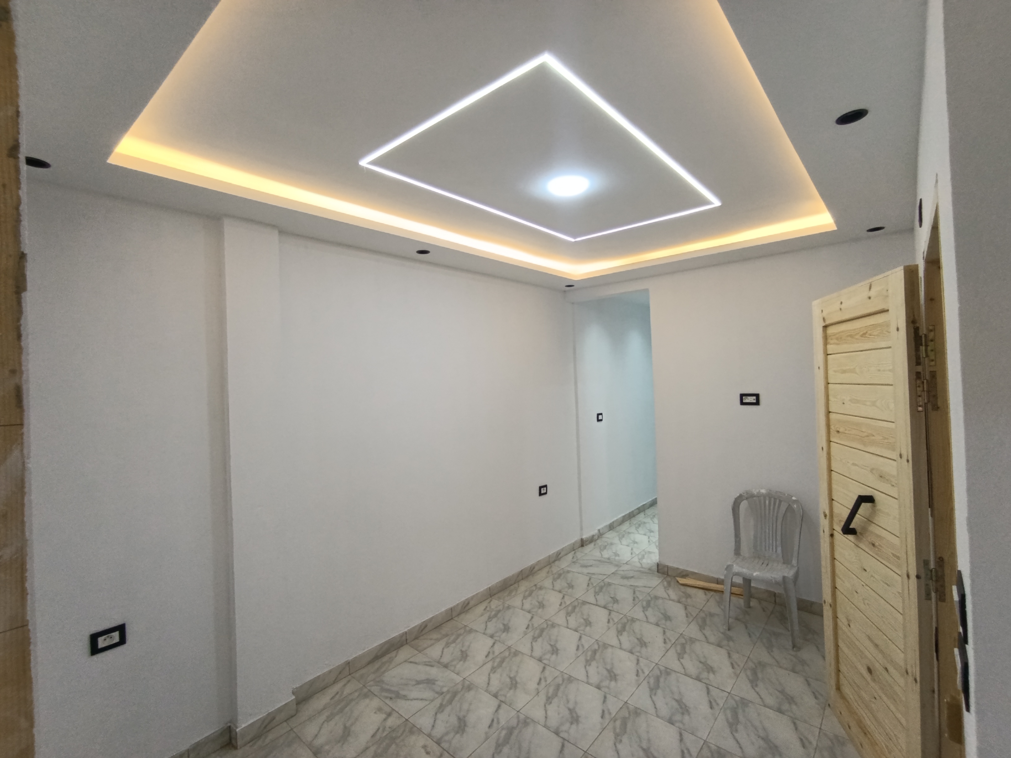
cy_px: 379
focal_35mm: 16
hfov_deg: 94.5
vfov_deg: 78.1
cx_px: 506
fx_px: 467
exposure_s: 1/100
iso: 125
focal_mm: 1.65
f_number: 2.2
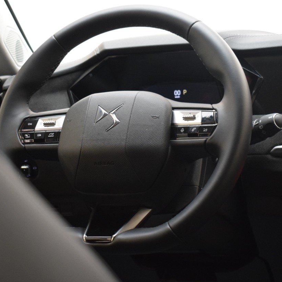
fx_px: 728
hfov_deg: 21.9
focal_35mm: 79
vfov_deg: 21.9
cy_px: 143
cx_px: 150
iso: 1600
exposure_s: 1/30
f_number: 4.5
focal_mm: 34
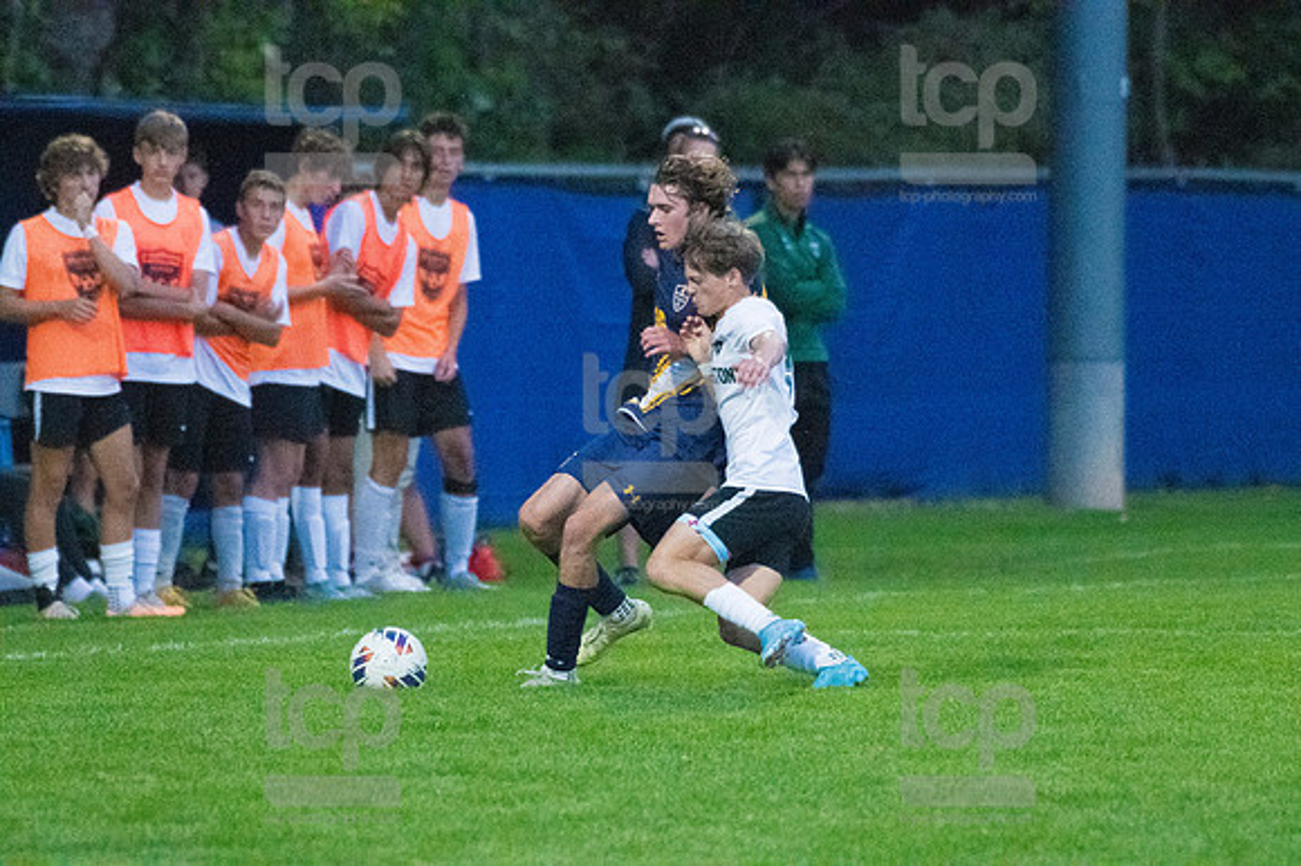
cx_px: 650
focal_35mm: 555
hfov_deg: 3.7
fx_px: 20045
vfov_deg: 2.5
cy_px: 433
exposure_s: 1/2000
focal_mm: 370
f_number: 5.6
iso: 10000
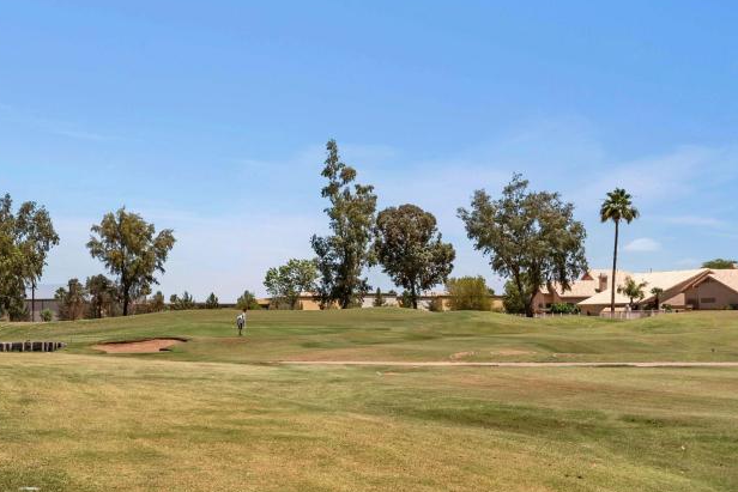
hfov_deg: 35.6
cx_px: 326
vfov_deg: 24.2
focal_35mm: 56
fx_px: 1148
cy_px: 236
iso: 500
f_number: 13
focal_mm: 30
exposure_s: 1/640
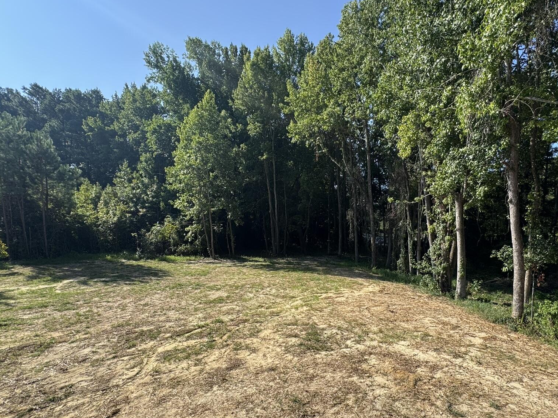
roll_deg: -0.9
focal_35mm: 19
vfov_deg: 68.5
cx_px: 319
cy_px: 234
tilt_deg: -3.0
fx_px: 306
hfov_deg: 84.1
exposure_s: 1/858
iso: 50
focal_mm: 2.22
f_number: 2.2
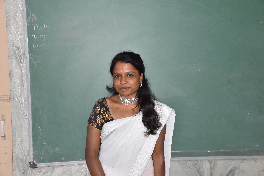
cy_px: 88
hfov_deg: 38.9
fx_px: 374
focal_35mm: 51
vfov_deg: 26.5
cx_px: 132
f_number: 4.2
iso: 1000
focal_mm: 34
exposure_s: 1/60
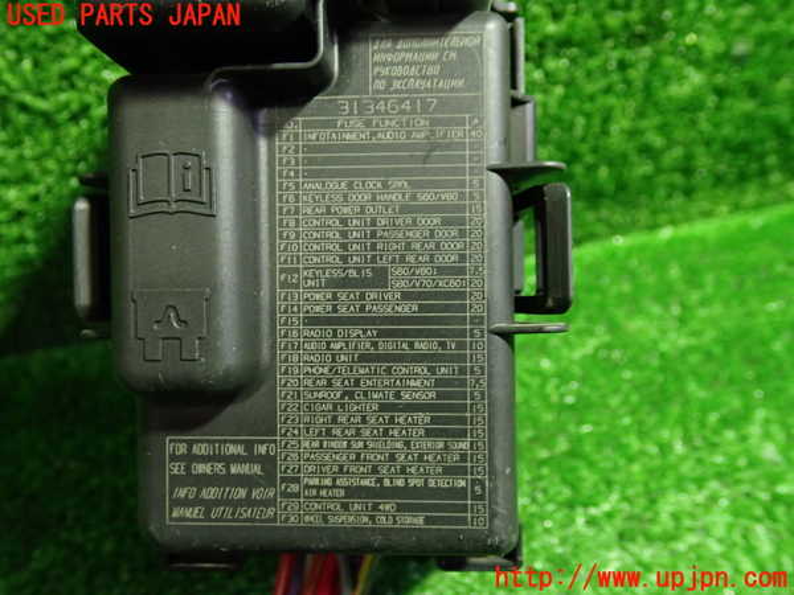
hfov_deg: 60.0
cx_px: 397
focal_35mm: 30
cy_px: 298
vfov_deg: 46.8
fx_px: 688
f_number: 2.3
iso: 500
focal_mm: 5.4
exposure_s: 1/30
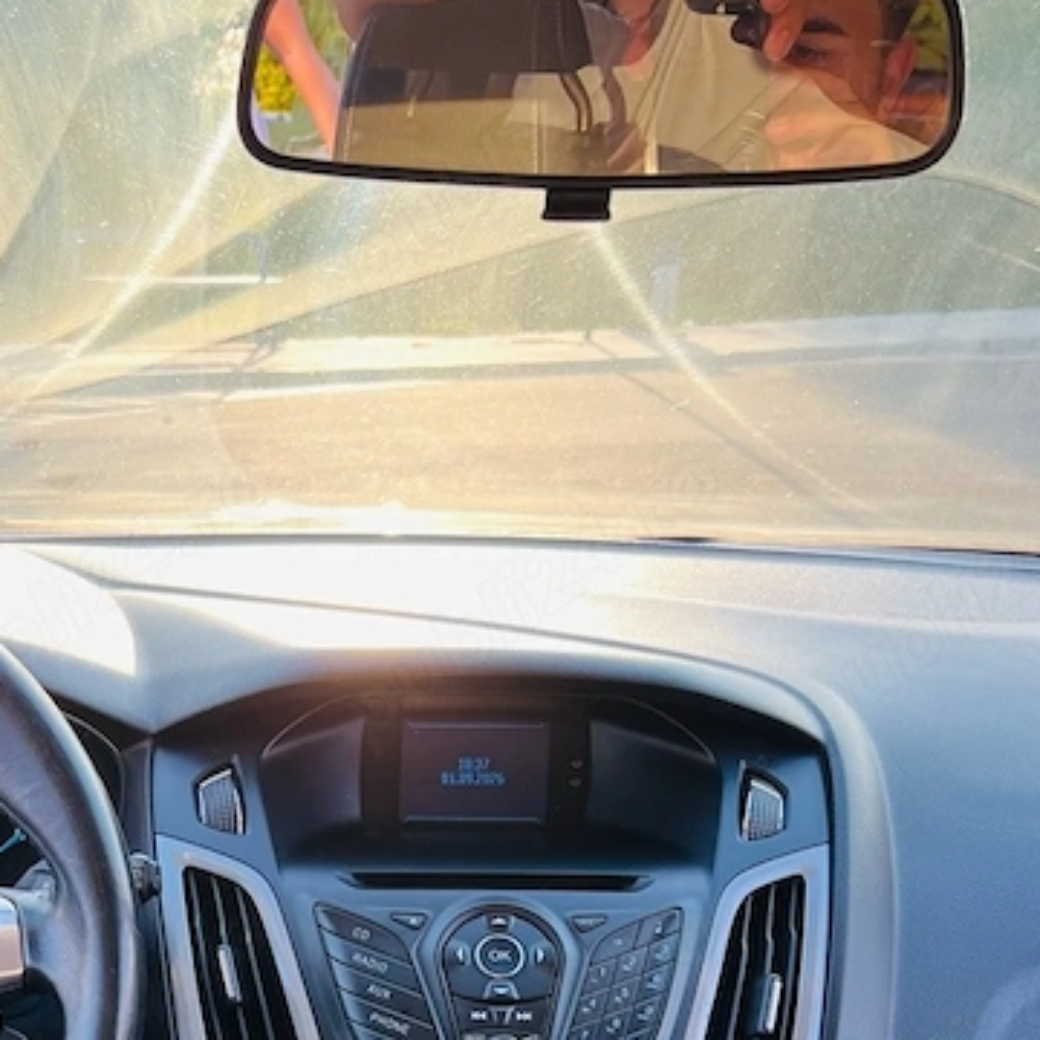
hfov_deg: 32.4
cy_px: 1118
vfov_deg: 30.2
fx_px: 1734
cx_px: 196
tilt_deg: -27.7
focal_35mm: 51
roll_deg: -1.4
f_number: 1.5
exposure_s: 1/216
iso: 40
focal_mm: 5.7
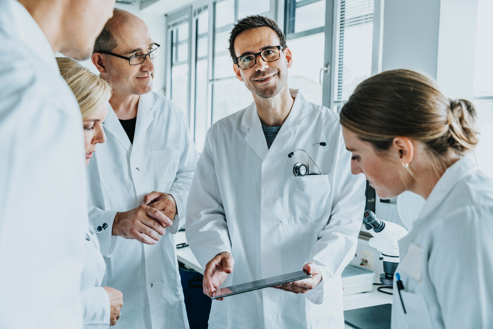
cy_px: 164
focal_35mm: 39
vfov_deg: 34.2
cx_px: 246
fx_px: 534
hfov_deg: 49.6
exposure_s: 1/160
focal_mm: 39
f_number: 3.5
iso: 640
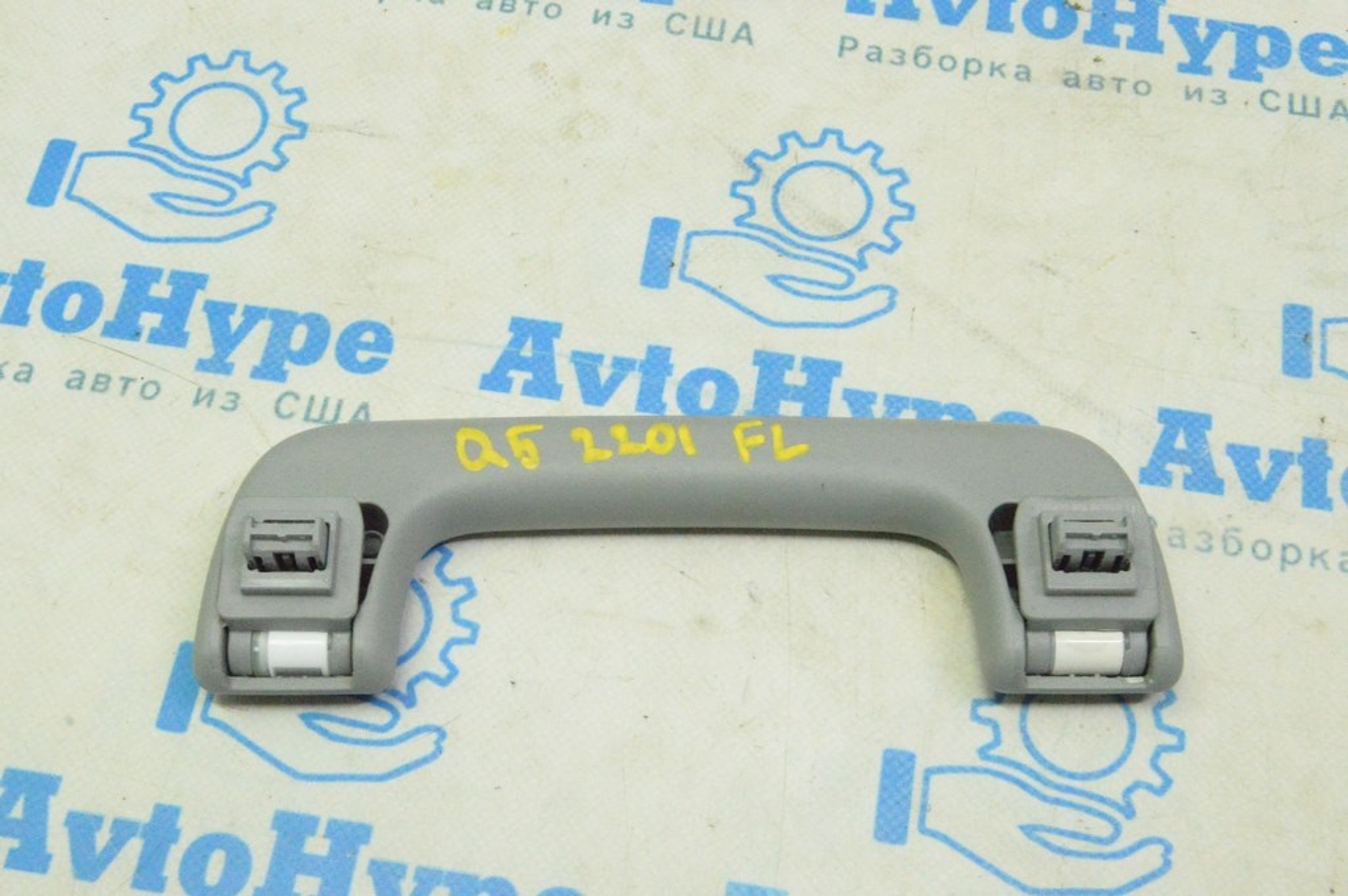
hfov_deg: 37.9
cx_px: 674
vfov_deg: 25.7
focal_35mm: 52
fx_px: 1964
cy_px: 448
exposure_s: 1/60
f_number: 20
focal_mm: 35
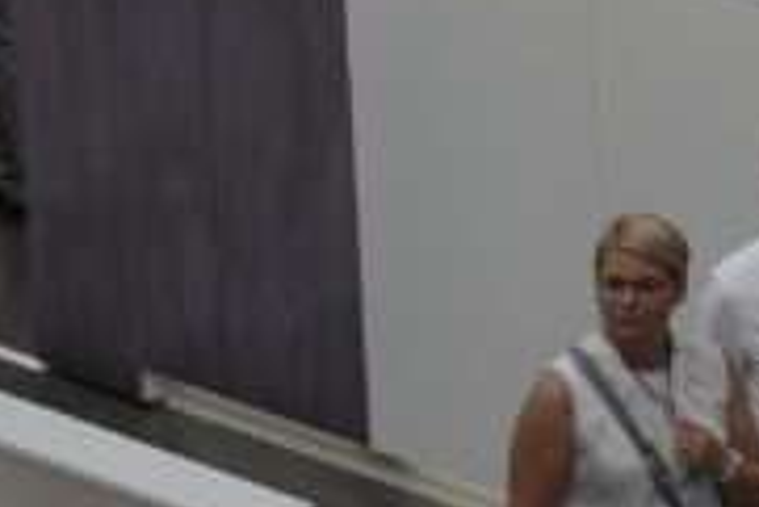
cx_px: 2407
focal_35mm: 268
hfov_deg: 6.8
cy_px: 88
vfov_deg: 5.1
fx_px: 5655
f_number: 7.1
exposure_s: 1/250
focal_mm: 36
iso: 320
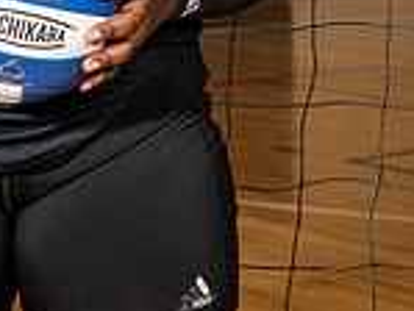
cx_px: 42
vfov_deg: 8.8
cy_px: -289
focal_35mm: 160
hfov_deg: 12.2
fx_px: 1915
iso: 320
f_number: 6.3
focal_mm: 55
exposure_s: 1/250
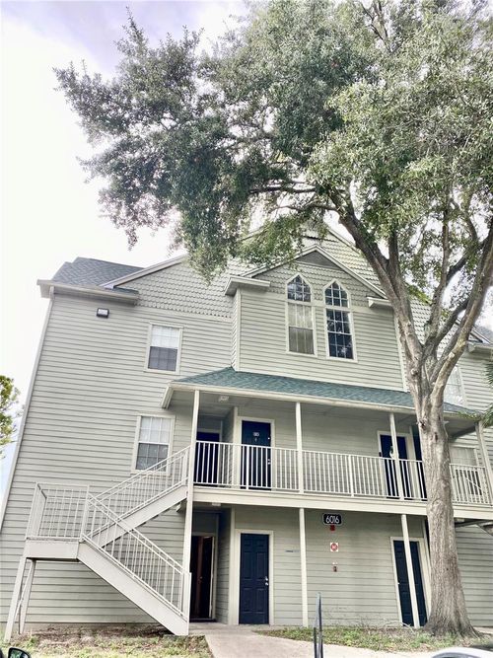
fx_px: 494
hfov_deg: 53.0
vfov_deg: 67.3
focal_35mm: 26
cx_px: 246
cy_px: 329
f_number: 1.8
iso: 32
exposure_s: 1/307
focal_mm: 4.25
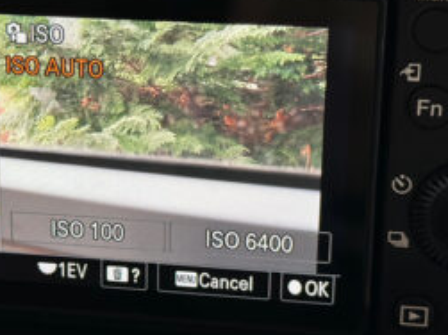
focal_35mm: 107
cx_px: 120
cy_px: 176
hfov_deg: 18.3
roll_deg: -0.9
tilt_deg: -20.8
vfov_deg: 13.8
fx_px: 1384
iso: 200
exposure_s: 1/60
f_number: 1.78
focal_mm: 6.86
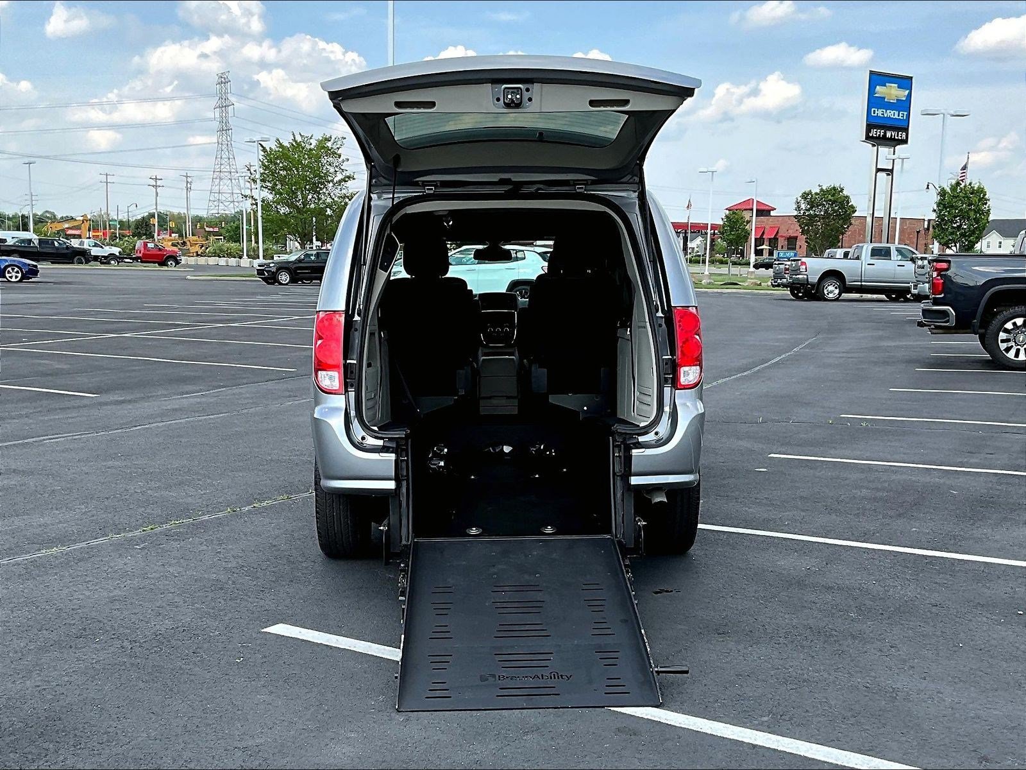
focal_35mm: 29
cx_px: 513
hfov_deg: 61.7
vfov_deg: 48.2
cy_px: 385
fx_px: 860
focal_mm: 3
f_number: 1.8
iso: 25
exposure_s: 1/842
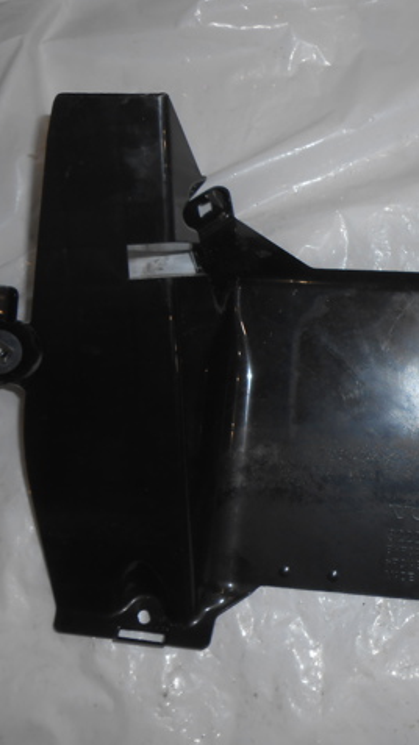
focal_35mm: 38
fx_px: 751
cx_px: 300
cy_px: 372
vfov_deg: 52.8
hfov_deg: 30.8
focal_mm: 4.6
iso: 80
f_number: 3.5
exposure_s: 1/25
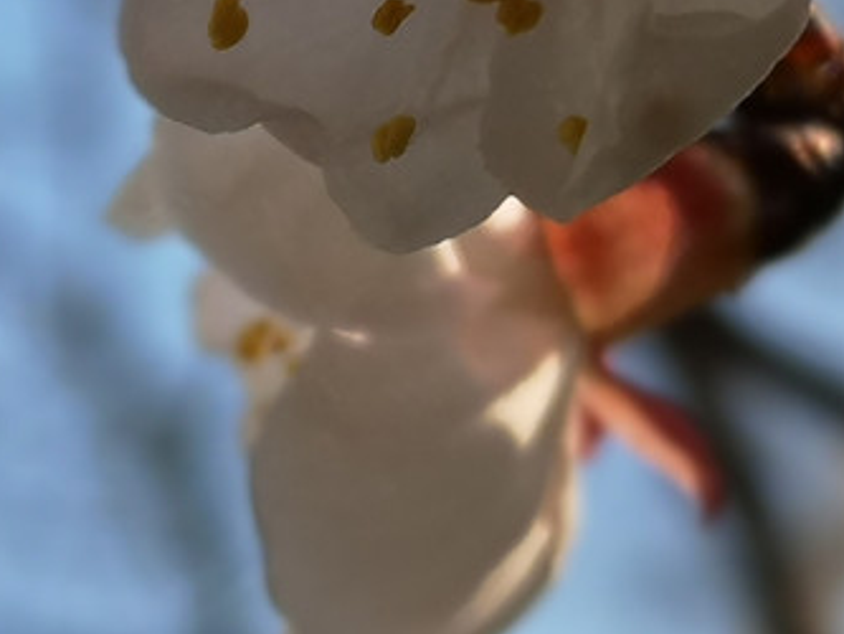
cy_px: -48
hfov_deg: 11.4
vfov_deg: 8.5
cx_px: 242
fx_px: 4220
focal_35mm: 173
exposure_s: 1/2008
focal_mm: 3.95
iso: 50
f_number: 4
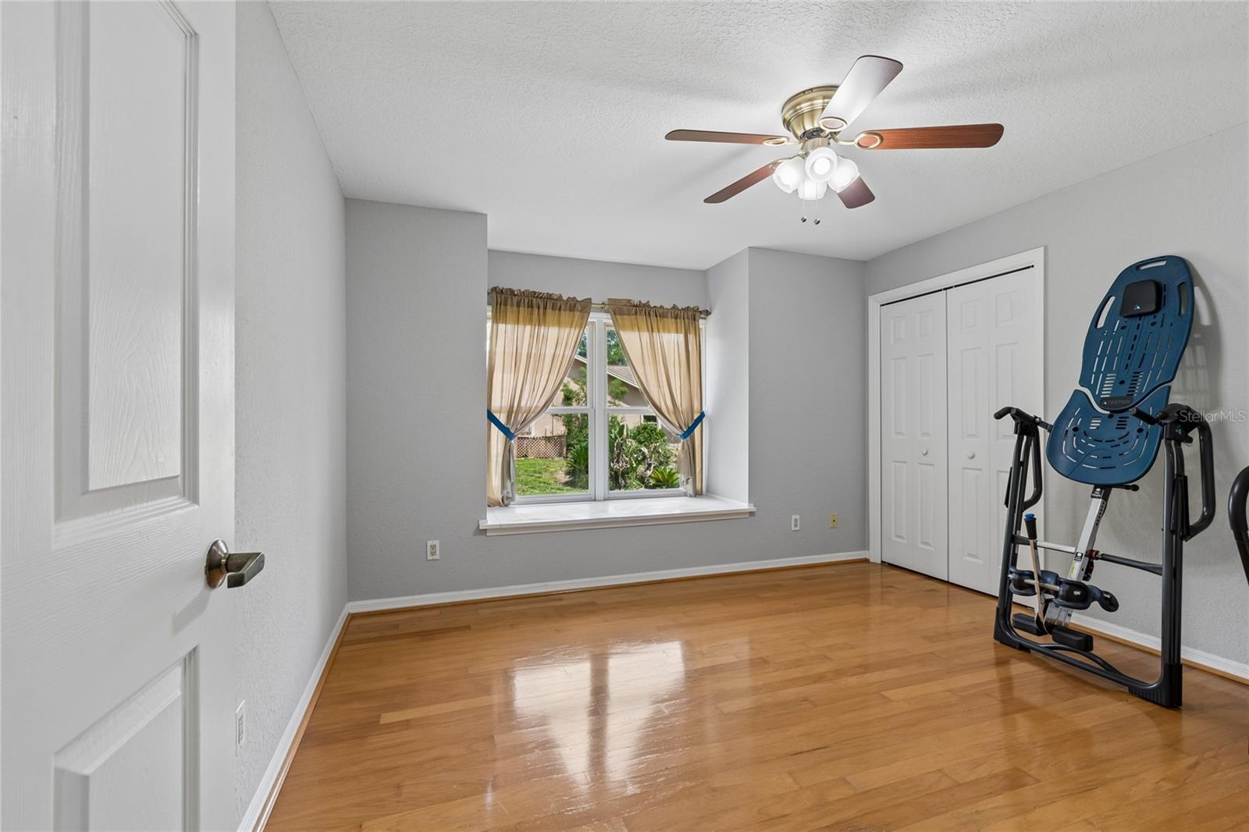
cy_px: 416
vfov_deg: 77.3
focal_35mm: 15
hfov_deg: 100.4
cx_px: 624
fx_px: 520
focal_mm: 10
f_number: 7.1
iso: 100
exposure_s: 1/13
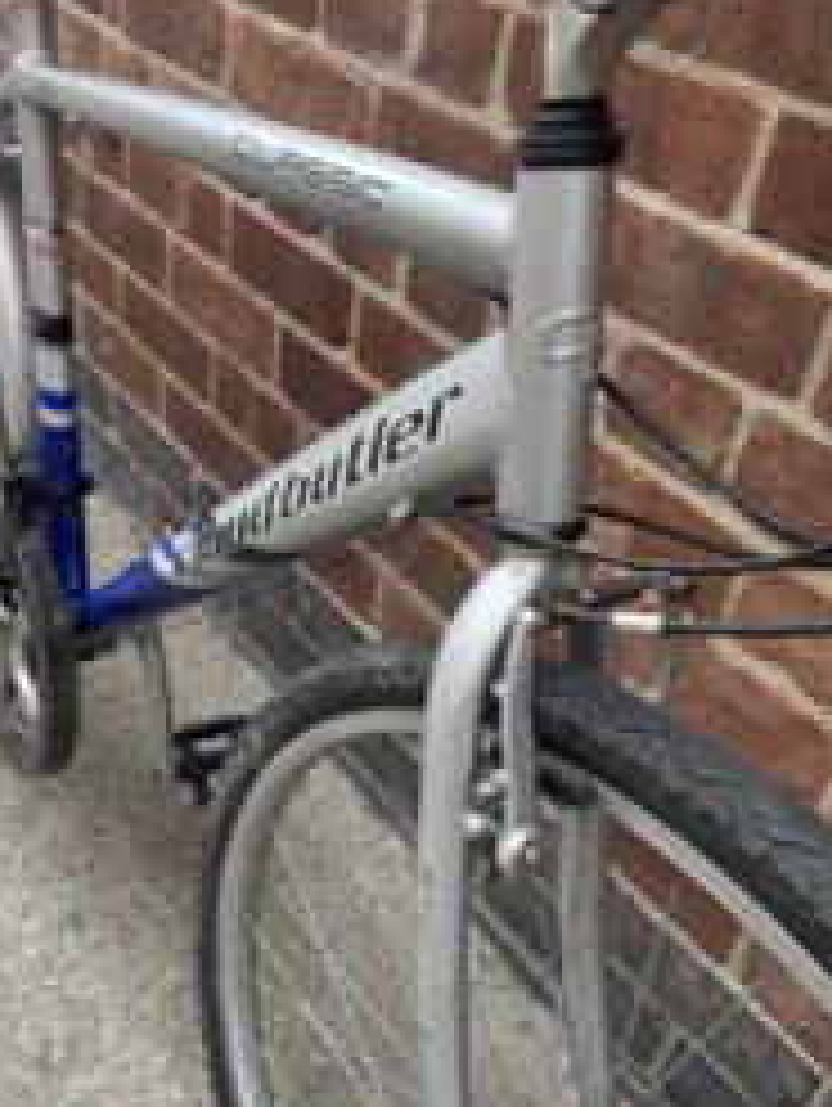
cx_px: 234
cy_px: 608
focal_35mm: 38
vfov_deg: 48.9
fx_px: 1216
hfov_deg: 37.1
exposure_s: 1/255
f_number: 1.6
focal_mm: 4.2
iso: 32
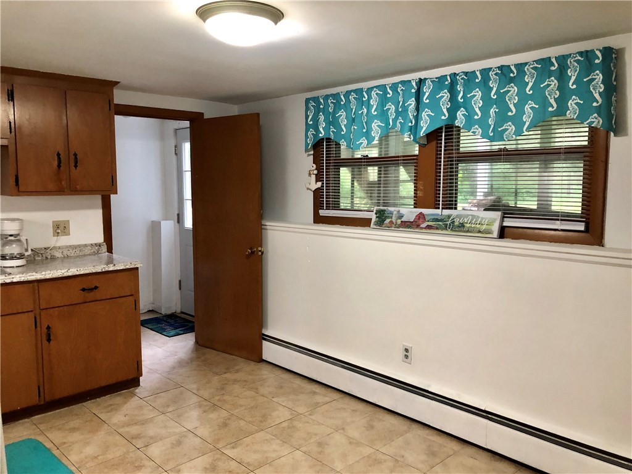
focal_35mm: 28
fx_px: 511
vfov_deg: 49.7
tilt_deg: -6.4
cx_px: 316
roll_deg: +0.2
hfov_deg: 63.4
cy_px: 237
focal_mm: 3.99
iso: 64
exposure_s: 1/15
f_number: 1.8
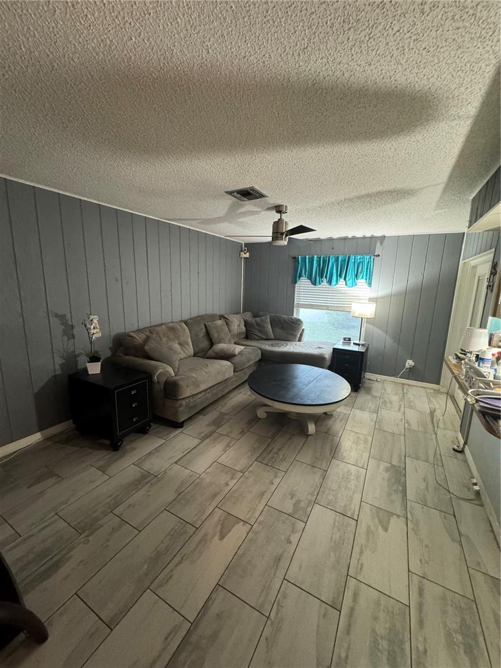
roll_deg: -1.3
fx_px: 270
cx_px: 250
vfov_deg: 102.1
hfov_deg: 85.7
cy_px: 334
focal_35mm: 14
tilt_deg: -11.3
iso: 640
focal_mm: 2.22
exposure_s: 1/60
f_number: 2.2
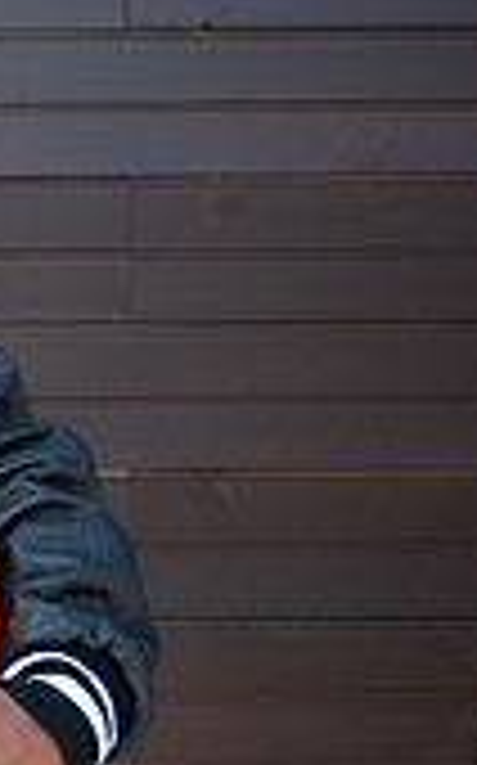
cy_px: 274
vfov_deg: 17.1
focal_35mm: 122
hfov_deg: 9.5
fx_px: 2542
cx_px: -670
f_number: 2.8
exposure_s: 1/200
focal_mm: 34
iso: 50
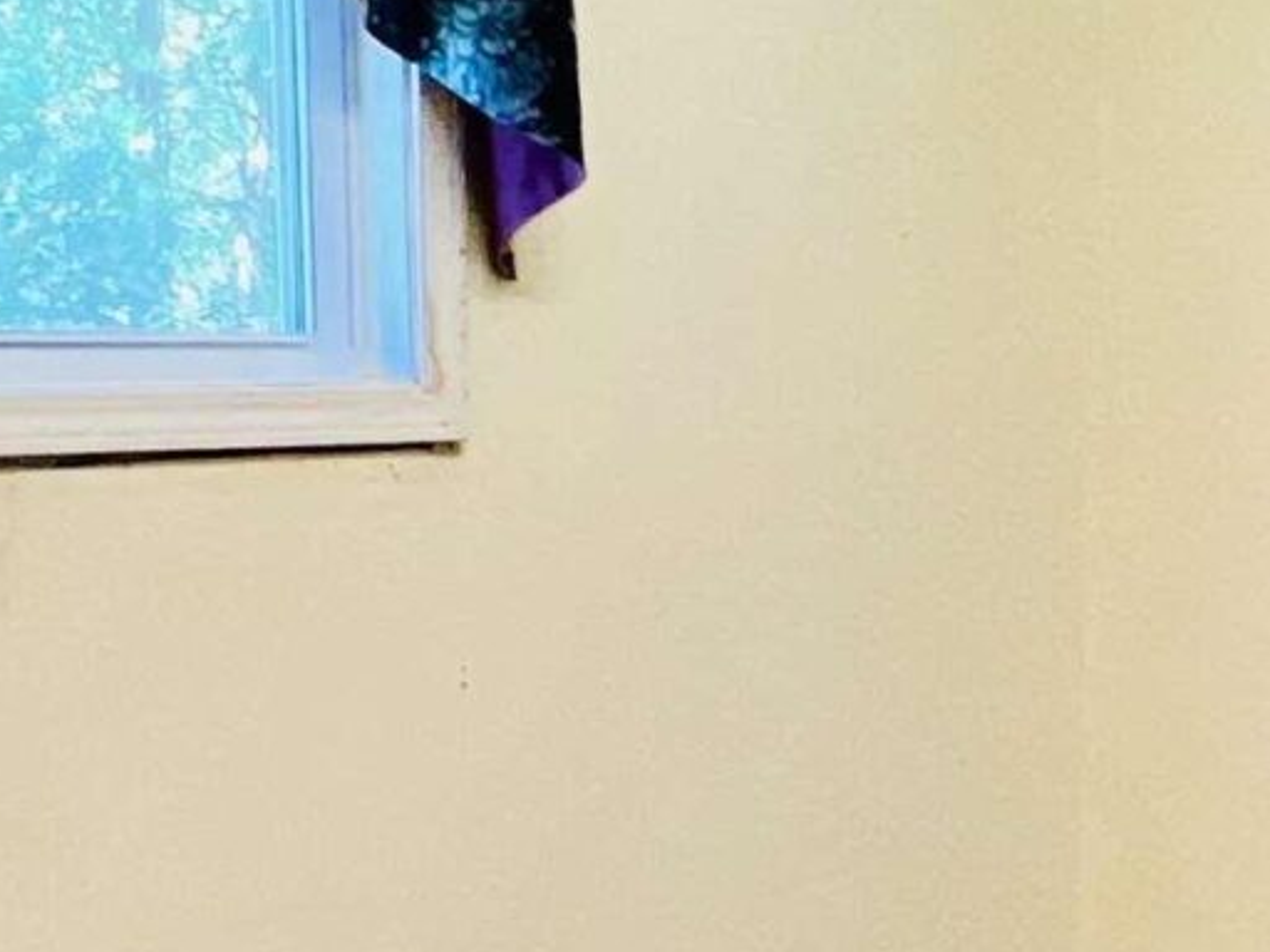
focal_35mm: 65
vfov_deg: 22.2
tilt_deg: -12.7
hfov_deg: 29.4
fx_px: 2385
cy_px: 821
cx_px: 952
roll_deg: -2.4
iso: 160
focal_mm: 1.57
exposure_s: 1/60
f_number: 1.8
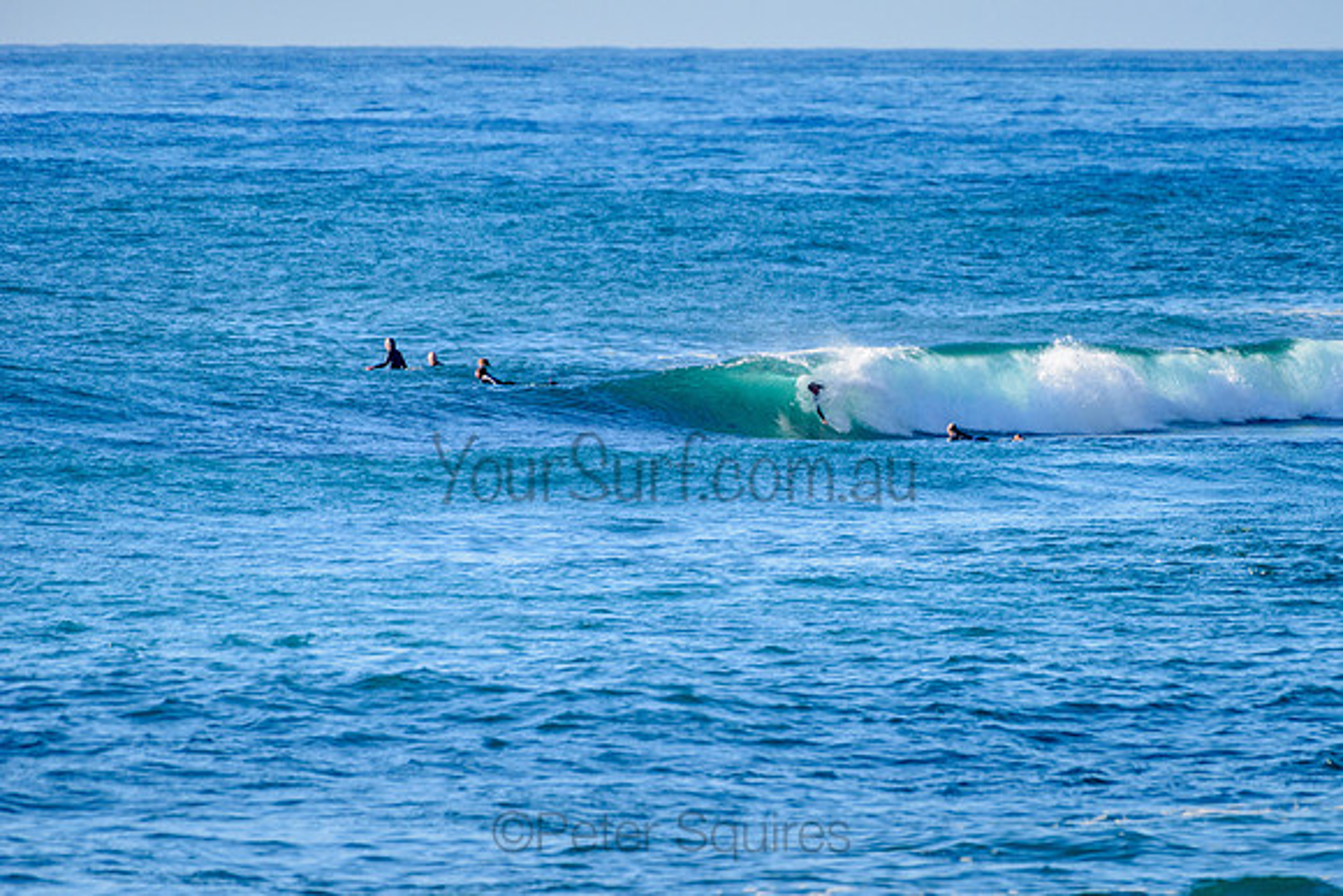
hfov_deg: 3.4
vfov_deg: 2.2
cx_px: 824
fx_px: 22881
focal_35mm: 613
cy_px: 382
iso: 280
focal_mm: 500
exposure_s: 1/2000
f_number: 5.6
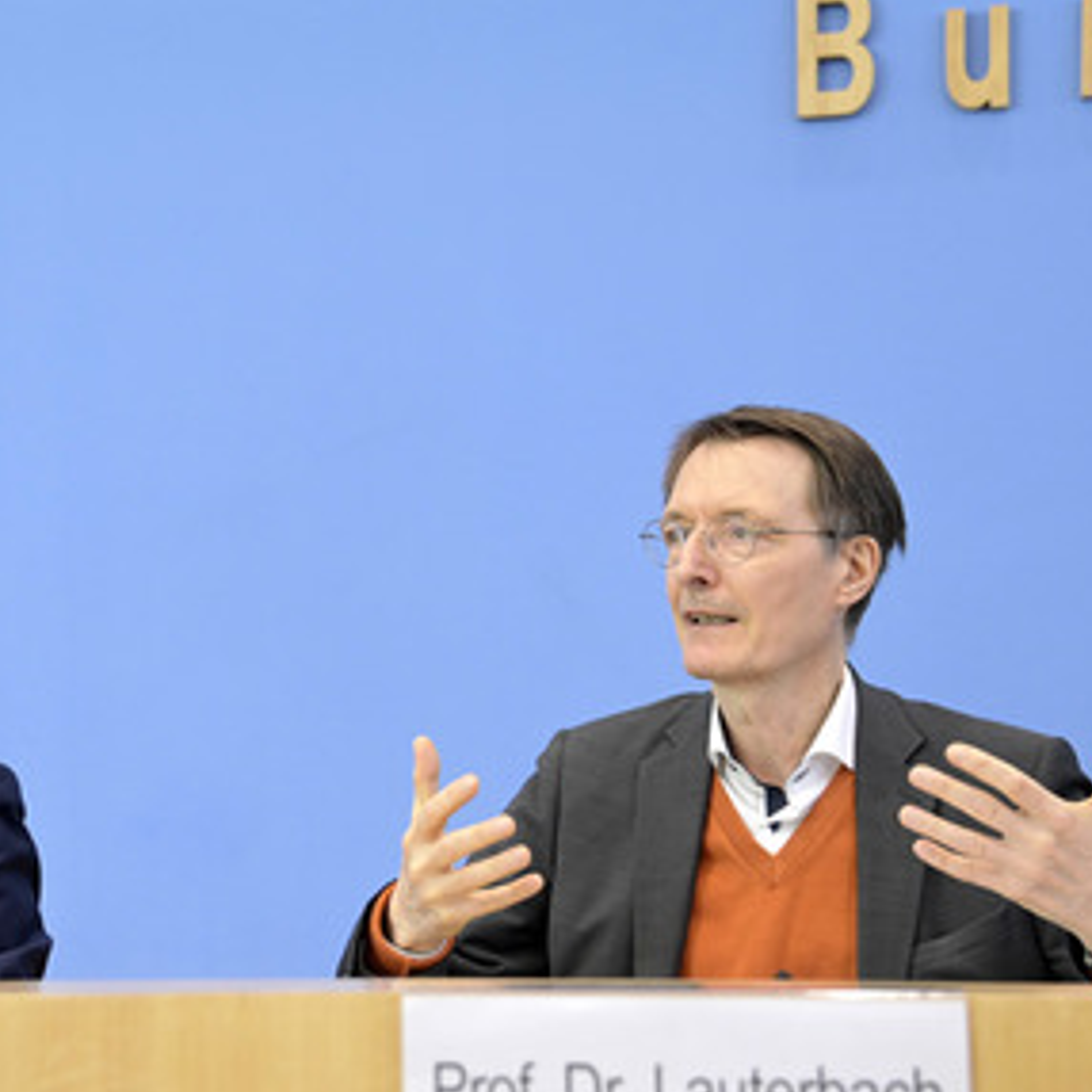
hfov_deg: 19.8
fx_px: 3105
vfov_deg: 19.9
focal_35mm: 87
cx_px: 296
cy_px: 565
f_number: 5
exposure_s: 1/500
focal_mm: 65
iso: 3200
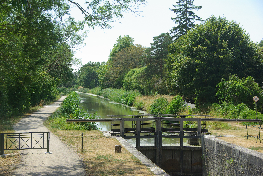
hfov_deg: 24.6
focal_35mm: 82
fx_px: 603
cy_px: 88
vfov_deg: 16.6
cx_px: 132
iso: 100
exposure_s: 1/180
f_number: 8
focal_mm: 55
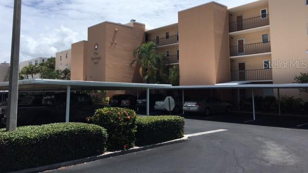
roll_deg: -0.2
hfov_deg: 61.0
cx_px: 153
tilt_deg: +7.6
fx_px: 261
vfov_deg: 36.4
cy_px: 64
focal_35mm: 32
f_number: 2.2
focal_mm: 4.15
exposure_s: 1/2849
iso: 25
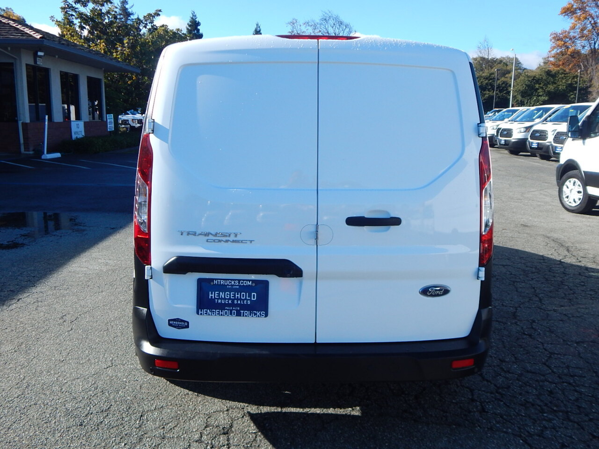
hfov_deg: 58.4
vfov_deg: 45.4
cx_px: 300
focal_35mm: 31
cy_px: 224
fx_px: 536
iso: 125
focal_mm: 5.6
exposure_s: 1/1250
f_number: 3.2
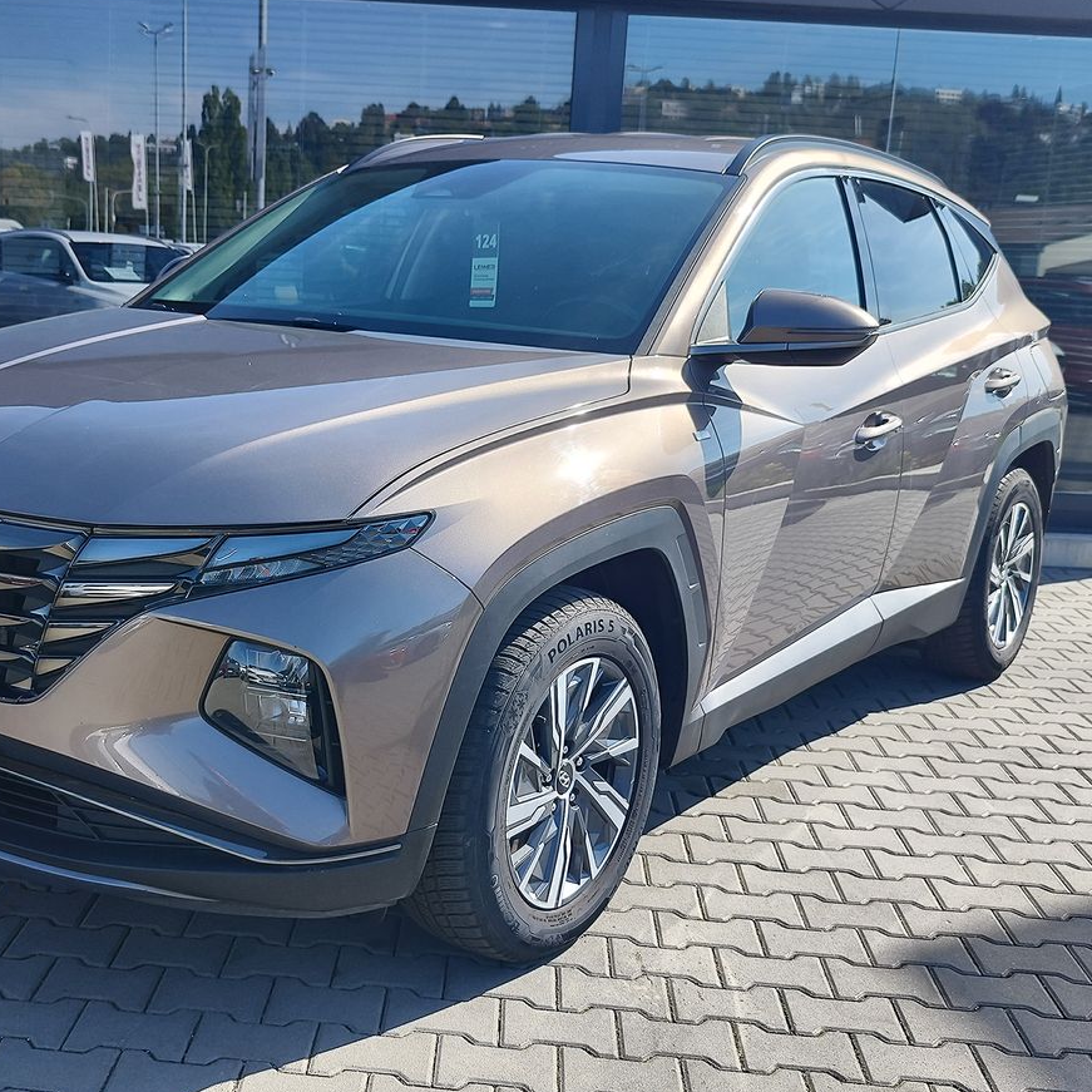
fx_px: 999
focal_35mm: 28
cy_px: 548
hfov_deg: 56.3
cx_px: 380
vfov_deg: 57.3
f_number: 1.69
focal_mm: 7.01
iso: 50
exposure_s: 1/823
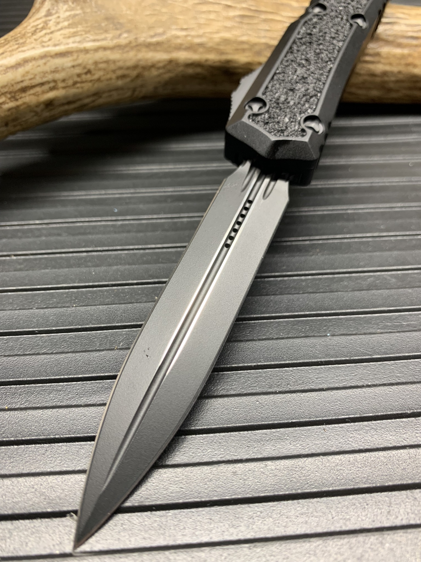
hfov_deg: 53.1
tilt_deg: -45.2
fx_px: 422
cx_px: 210
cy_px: 281
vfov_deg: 67.3
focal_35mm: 26
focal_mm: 4.25
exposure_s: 1/60
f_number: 1.8
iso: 64
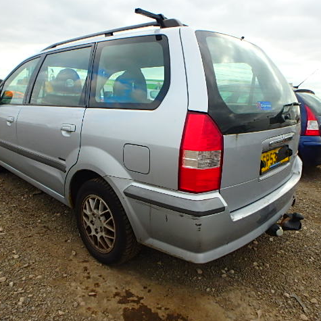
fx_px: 262
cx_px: 153
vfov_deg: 62.9
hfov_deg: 62.9
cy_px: 161
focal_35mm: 25
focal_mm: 3.7
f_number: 3.5
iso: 125
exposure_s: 1/400
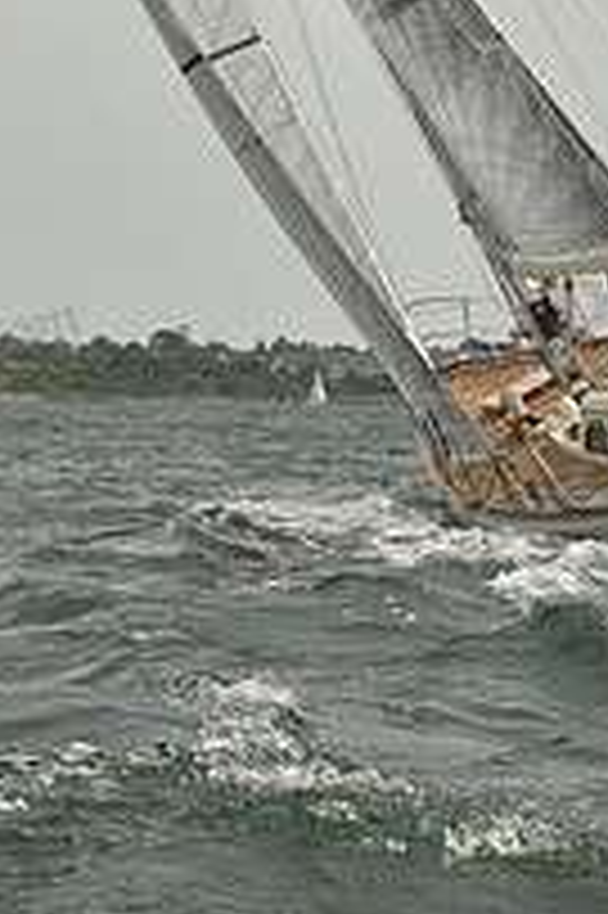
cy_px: -369
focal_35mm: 200
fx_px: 5075
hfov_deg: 6.9
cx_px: 313
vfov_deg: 10.0
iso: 400
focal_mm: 70
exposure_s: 1/1000
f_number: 13
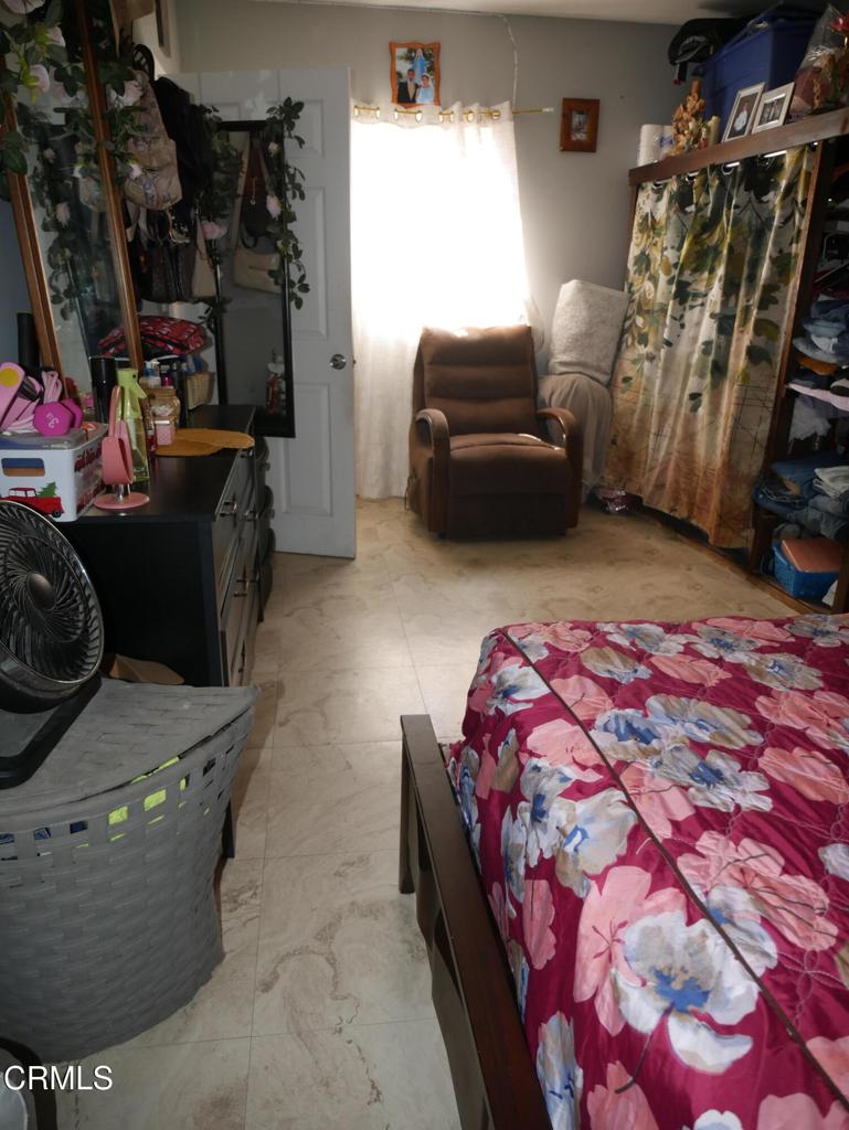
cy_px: 565
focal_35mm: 24
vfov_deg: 71.6
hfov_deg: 56.9
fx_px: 784
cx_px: 424
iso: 400
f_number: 2.8
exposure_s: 1/60
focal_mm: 12
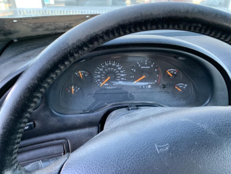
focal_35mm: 26
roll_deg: -1.4
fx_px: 174
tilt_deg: -29.2
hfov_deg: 67.3
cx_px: 116
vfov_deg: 53.1
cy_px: 87
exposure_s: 1/60
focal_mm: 4.25
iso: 160
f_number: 1.8
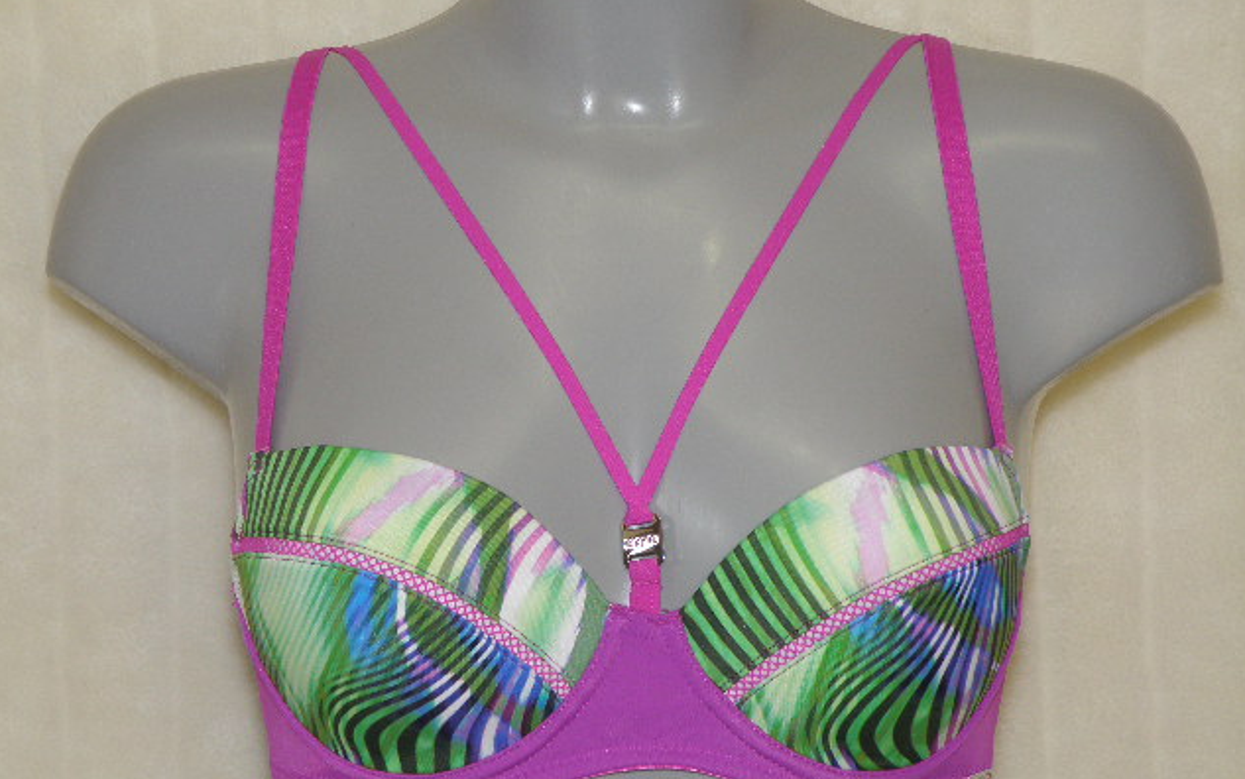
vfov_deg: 14.5
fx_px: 3055
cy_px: 388
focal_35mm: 90
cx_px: 622
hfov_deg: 23.0
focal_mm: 14.88
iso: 100
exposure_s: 1/80
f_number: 3.9
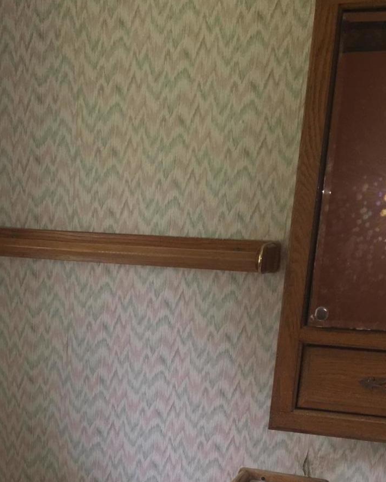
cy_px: 491
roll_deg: -2.4
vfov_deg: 27.7
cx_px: 32
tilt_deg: -19.0
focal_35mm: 64
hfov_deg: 23.2
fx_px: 914
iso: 25
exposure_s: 1/61
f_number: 2.2
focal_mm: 4.15
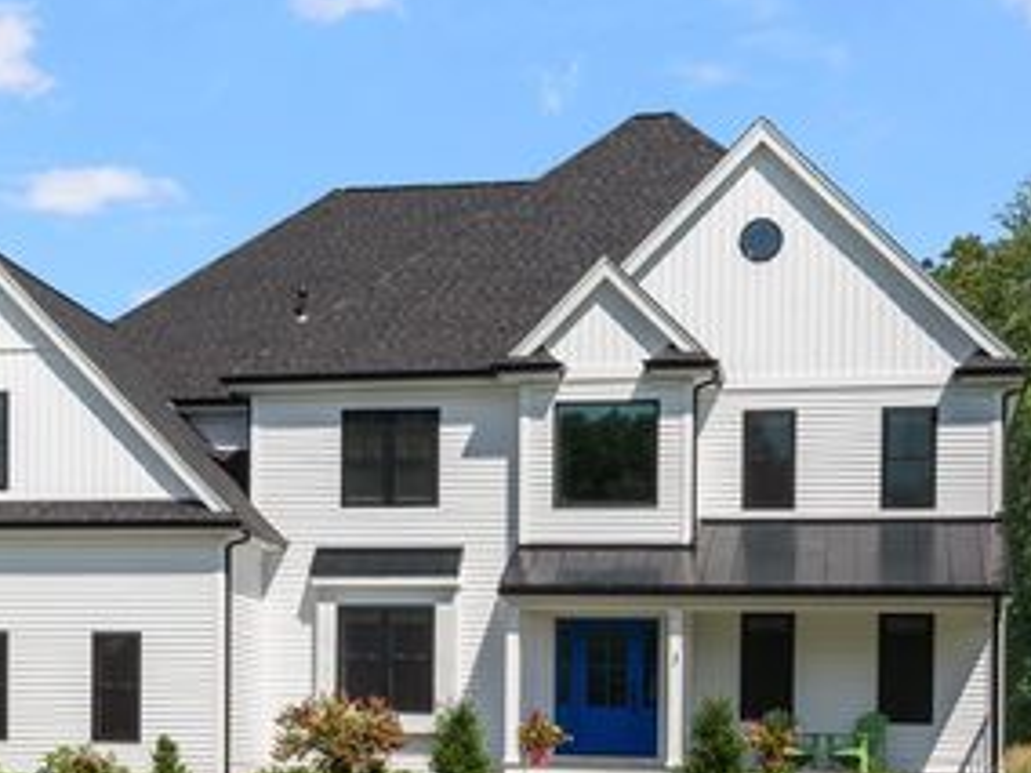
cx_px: 381
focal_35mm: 61
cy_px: 430
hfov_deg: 31.5
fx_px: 1817
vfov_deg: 24.0
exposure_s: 1/640
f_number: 14
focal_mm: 24
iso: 400
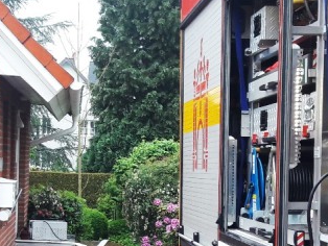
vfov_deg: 15.4
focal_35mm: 95
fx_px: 901
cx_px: 166
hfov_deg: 20.6
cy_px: 224
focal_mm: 3.7
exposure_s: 1/111
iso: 40
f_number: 1.9
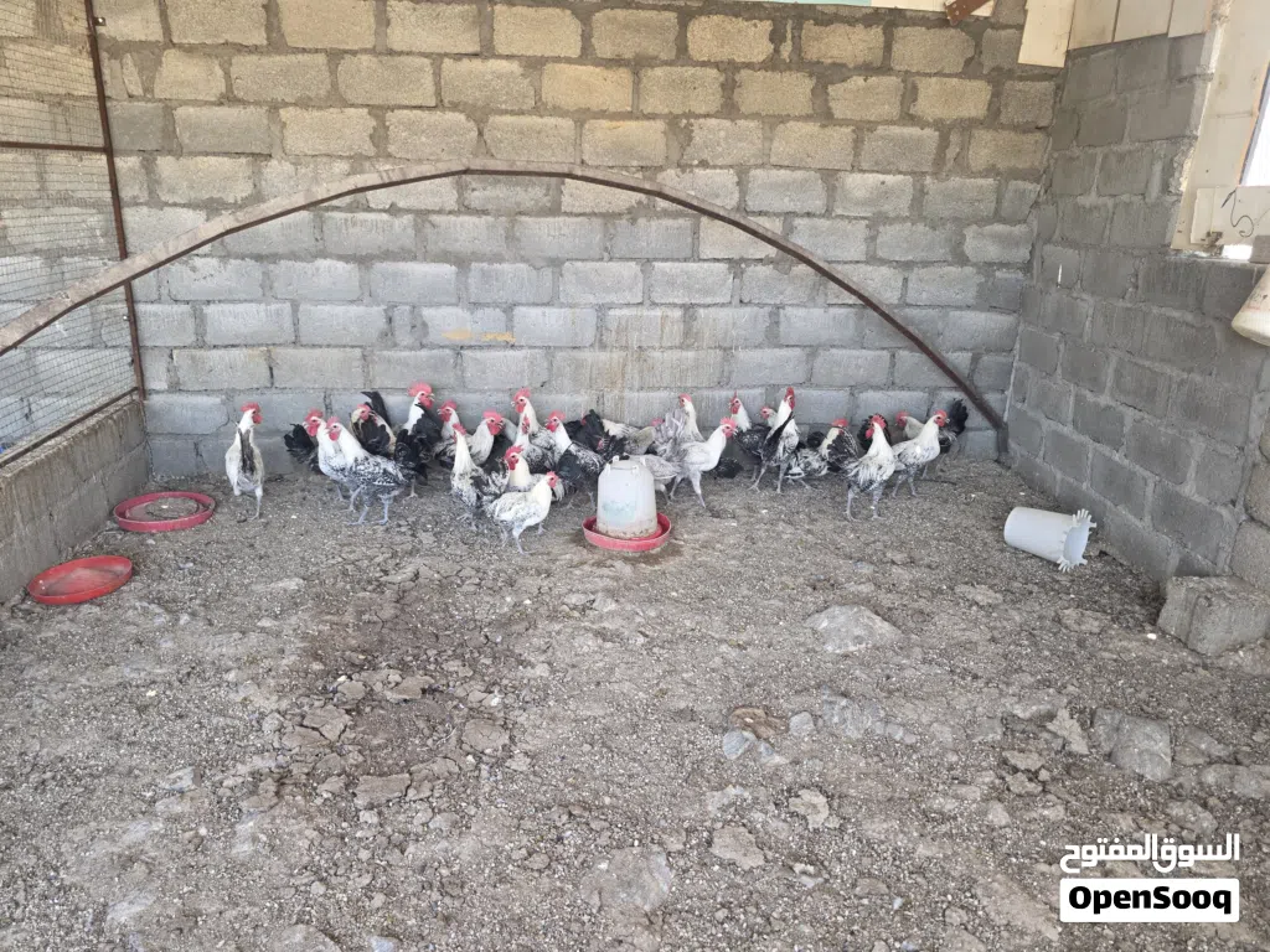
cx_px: 635
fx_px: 844
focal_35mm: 23
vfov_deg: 58.9
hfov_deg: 73.9
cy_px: 476
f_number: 1.7
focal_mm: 6.3
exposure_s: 1/180
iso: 200
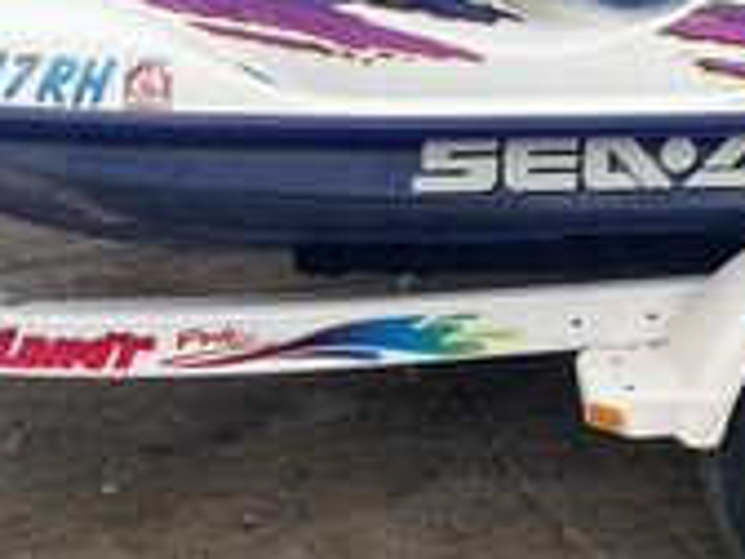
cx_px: 563
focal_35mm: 69
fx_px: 1485
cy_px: 200
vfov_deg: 21.3
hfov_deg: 27.7
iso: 25
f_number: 1.8
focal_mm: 3
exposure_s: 1/781
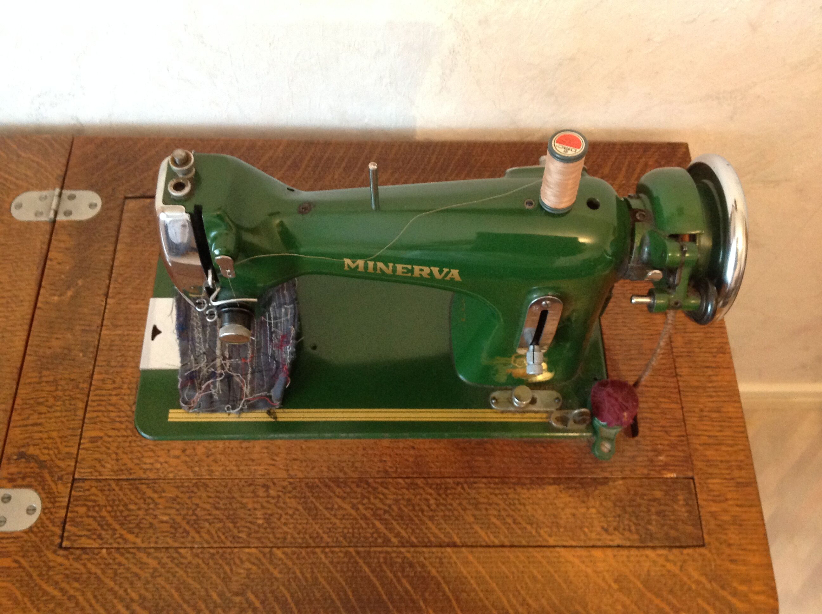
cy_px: 307
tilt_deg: -64.4
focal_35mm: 35
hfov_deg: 52.7
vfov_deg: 40.6
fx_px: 830
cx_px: 411
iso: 400
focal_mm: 4.28
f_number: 2.4
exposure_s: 1/15
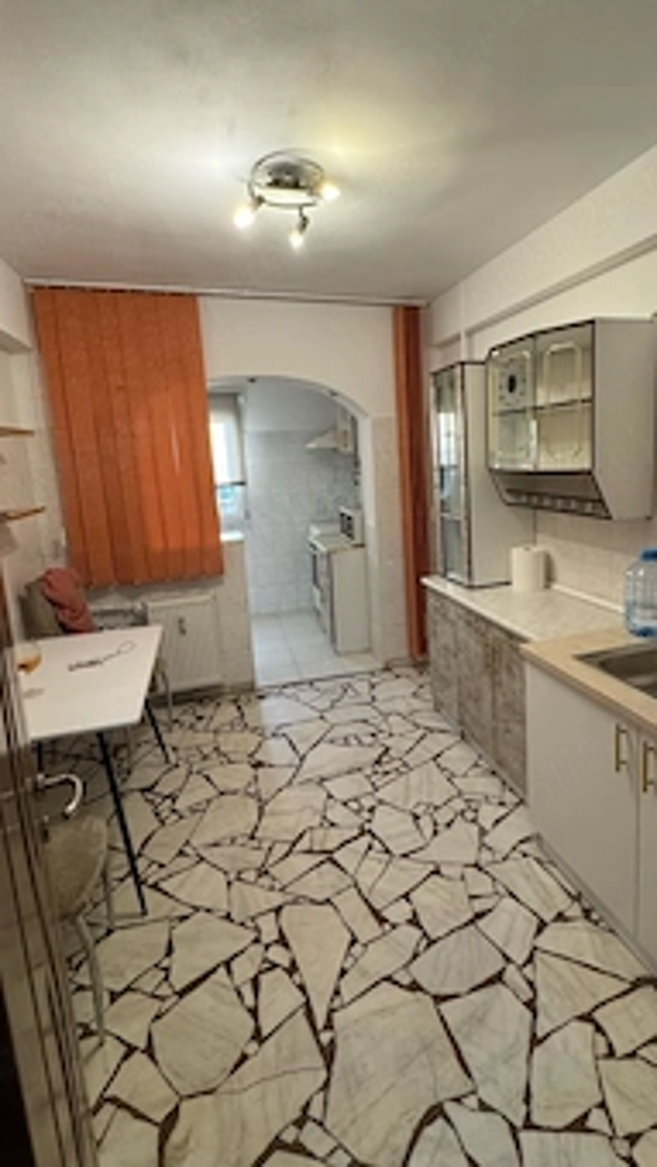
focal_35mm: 18
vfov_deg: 92.5
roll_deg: +2.8
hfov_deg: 60.8
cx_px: 378
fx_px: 557
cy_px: 540
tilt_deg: -7.8
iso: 200
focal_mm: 2.22
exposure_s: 1/50
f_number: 2.2
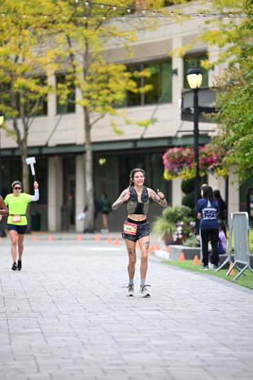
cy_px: 190
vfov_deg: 10.3
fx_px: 2107
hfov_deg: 6.9
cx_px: 126
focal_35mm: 200
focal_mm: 200
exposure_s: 1/1600
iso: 640
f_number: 2.8
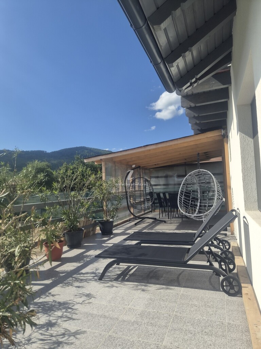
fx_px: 231
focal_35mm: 23
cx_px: 130
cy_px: 174
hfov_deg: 58.9
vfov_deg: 73.9
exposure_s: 1/4976
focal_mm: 5.4
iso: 80
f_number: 1.8
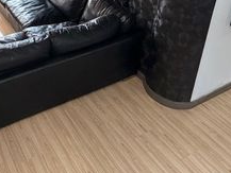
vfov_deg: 30.3
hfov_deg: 41.3
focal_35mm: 43
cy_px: -15
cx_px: 36
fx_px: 287
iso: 320
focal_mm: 2.22
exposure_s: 1/103
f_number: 2.2
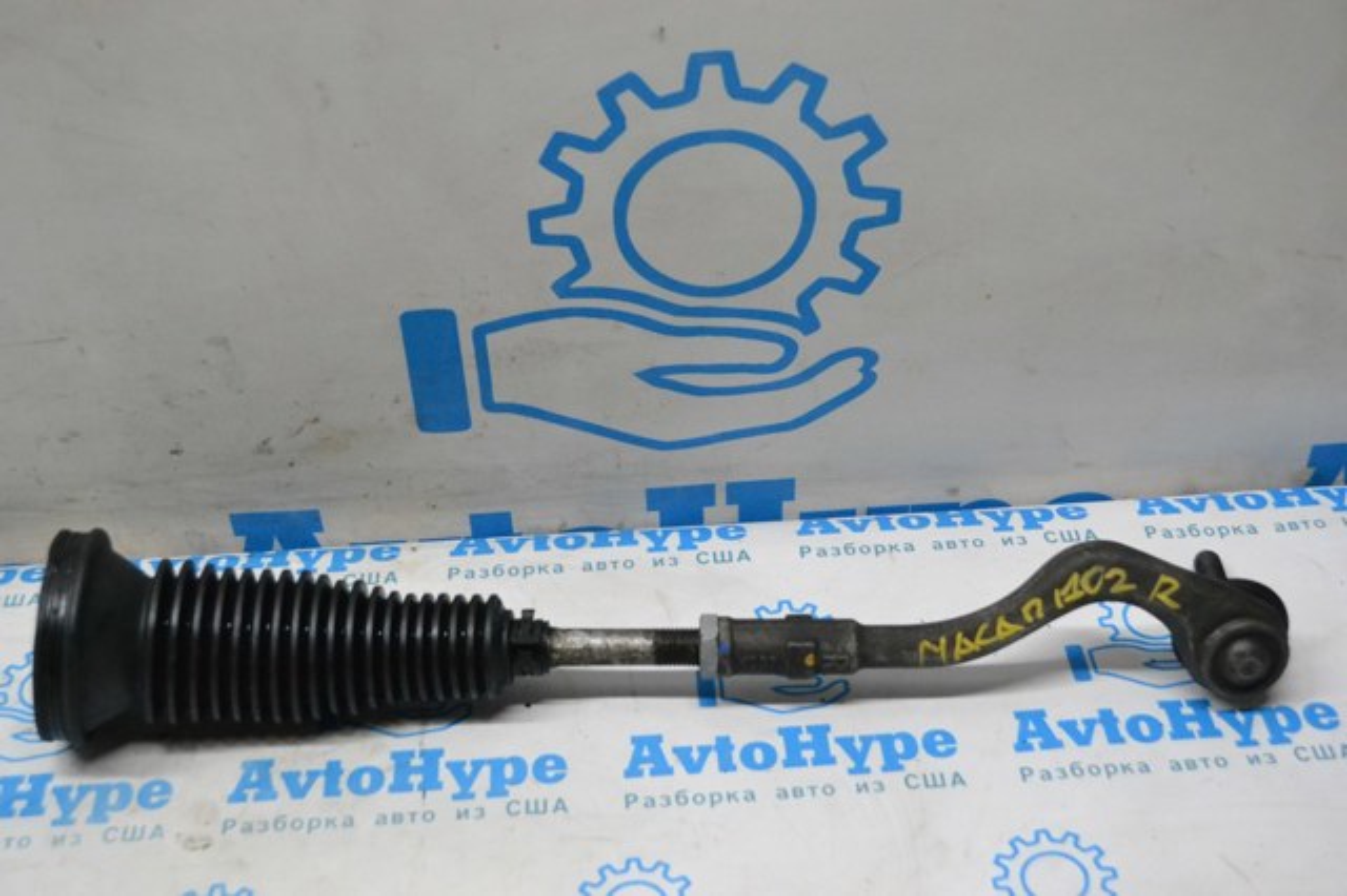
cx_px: 674
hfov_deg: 41.1
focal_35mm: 48
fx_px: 1795
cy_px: 448
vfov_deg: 28.0
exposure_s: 1/500
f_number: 4.8
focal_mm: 32
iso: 3200
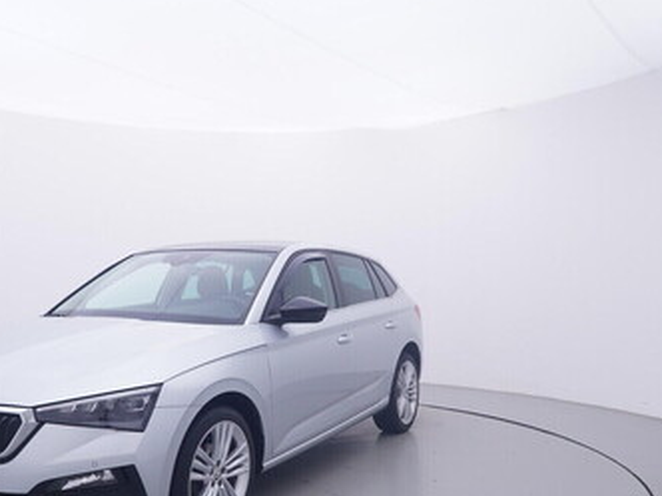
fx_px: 685
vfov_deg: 39.5
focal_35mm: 36
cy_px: 320
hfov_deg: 51.1
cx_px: 250
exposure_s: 1/80
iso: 200
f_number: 5
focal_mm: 15
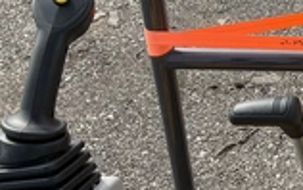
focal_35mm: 78
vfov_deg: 16.7
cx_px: 336
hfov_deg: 24.6
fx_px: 645
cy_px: 113
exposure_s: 1/883
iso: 25
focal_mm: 3
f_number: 1.8
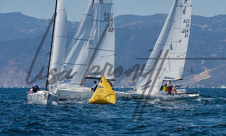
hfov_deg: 8.5
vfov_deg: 5.1
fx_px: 1524
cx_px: 130
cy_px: 86
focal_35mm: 250
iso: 640
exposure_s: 1/1000
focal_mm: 140
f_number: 14
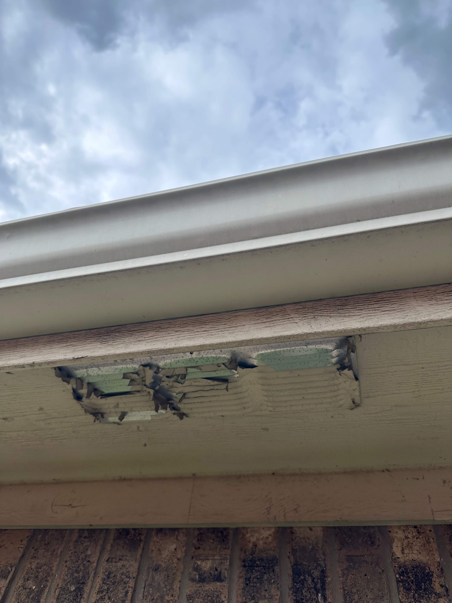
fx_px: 418
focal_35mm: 24
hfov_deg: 56.8
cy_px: 302
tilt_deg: +48.2
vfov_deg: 71.6
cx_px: 226
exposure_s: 1/1072
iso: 80
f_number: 1.78
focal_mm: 6.86
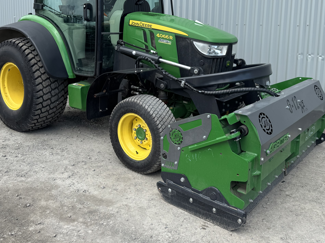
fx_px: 338
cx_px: 170
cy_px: 67
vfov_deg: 38.8
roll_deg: -0.2
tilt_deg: -5.0
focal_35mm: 36
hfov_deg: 51.3
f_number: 1.78
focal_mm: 6.76
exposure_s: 1/2252
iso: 80
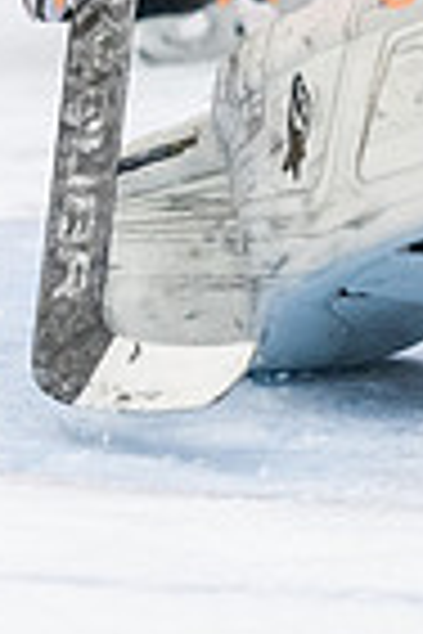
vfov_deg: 3.0
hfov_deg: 2.0
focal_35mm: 692
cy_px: -253
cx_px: 553
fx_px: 12196
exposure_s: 1/640
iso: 3200
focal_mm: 125
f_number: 2.8
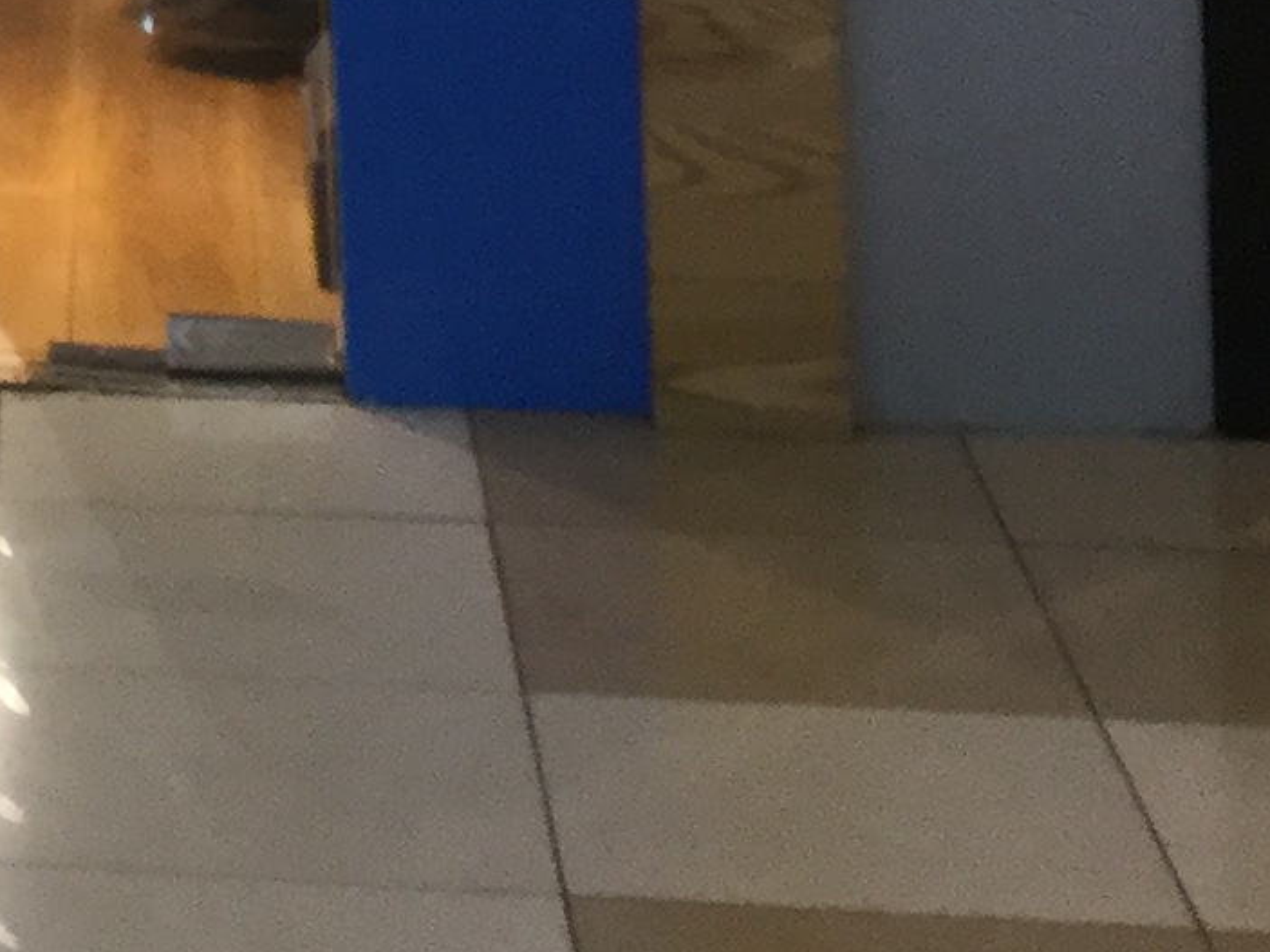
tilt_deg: -2.1
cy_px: -1153
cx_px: -1200
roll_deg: +1.8
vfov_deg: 9.4
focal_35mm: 144
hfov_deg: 12.3
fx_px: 5282
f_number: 2.4
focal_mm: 3.3
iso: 64
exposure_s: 1/30
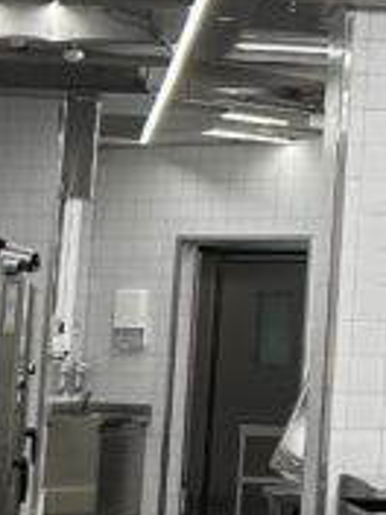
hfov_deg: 9.1
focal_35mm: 151
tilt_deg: +8.6
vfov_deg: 12.9
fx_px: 2245
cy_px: -38
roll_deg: -1.7
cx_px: 810
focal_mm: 5.7
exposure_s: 1/145
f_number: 1.5
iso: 64
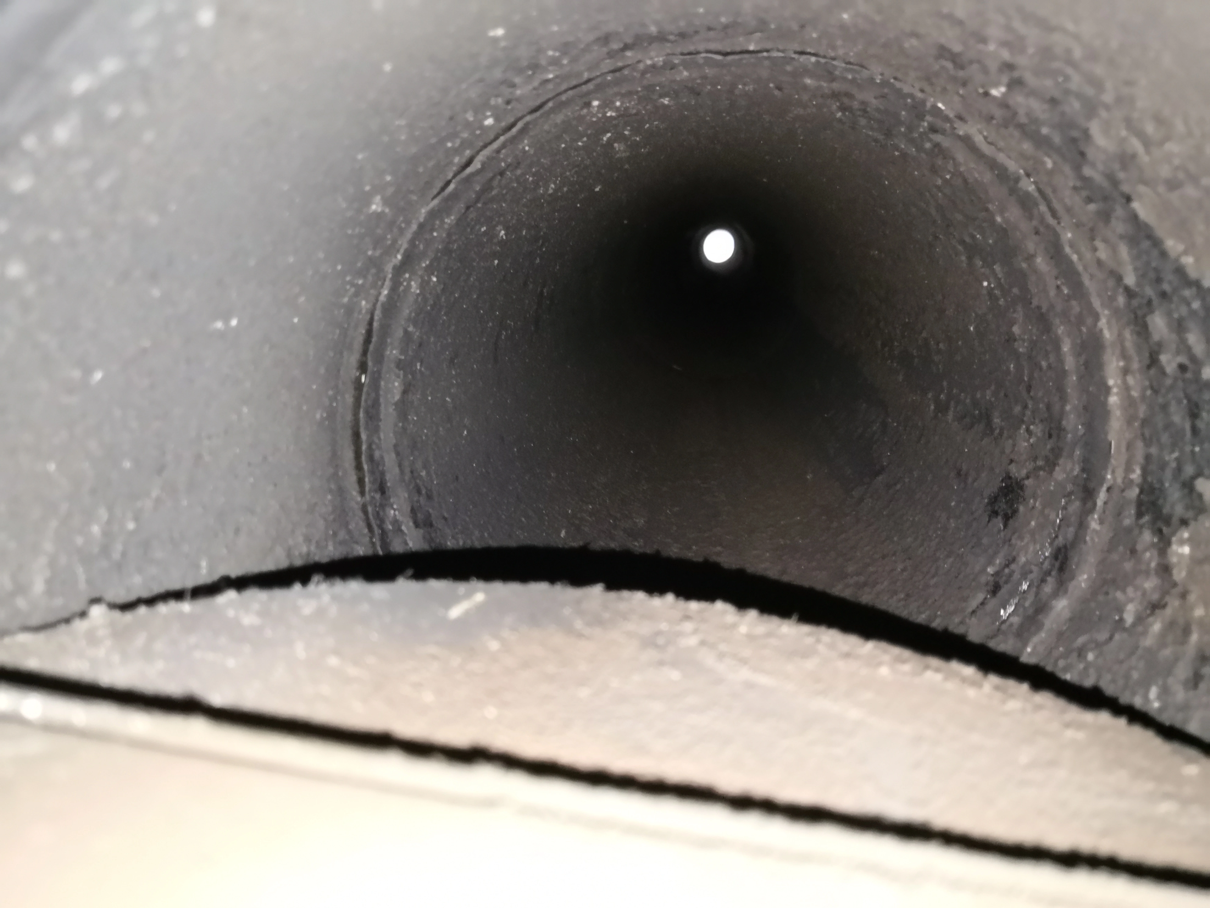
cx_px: 605
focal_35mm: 27
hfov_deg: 65.3
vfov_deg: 51.4
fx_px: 944
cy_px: 454
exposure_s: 1/17.1
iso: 800
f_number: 1.6
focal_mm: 3.95
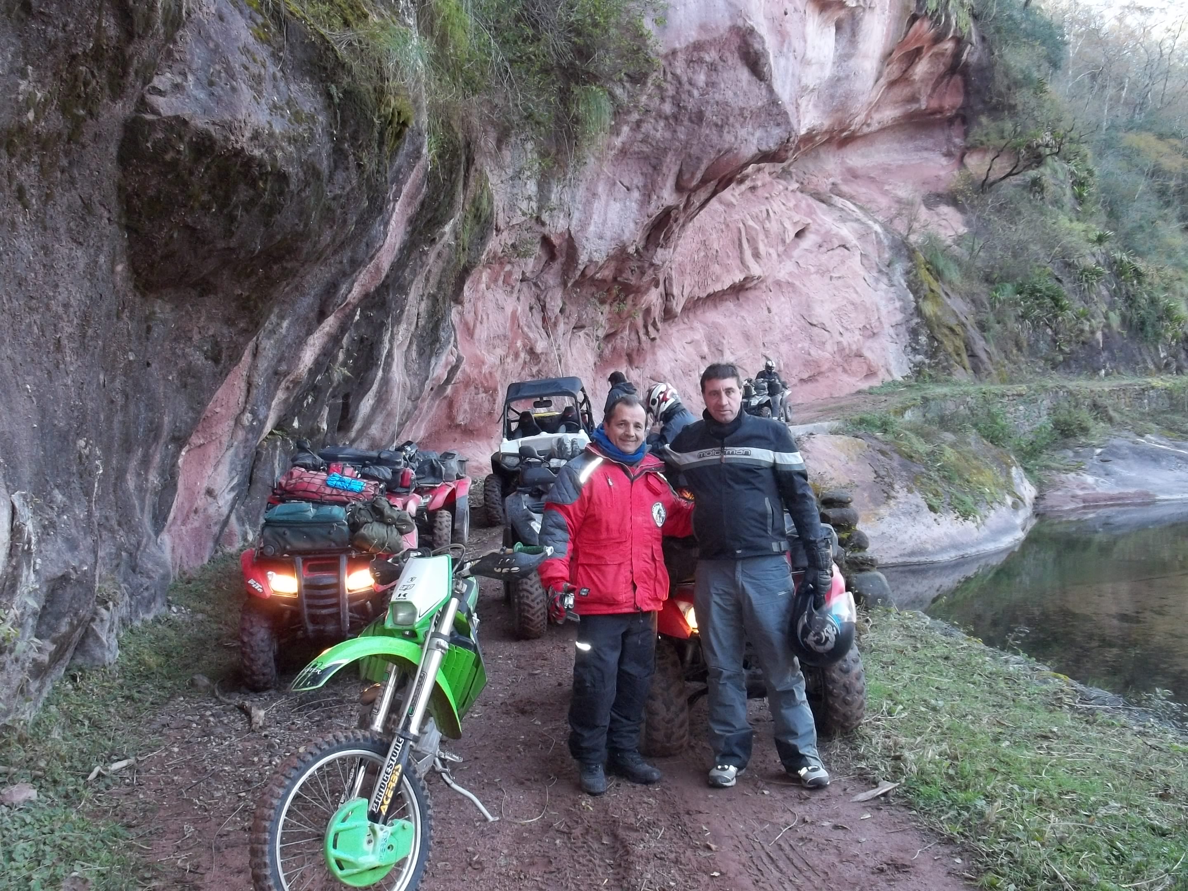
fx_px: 1133
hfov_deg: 55.4
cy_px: 446
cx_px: 594
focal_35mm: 33
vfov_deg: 42.9
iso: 160
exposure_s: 1/40
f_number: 3.3
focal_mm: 5.9
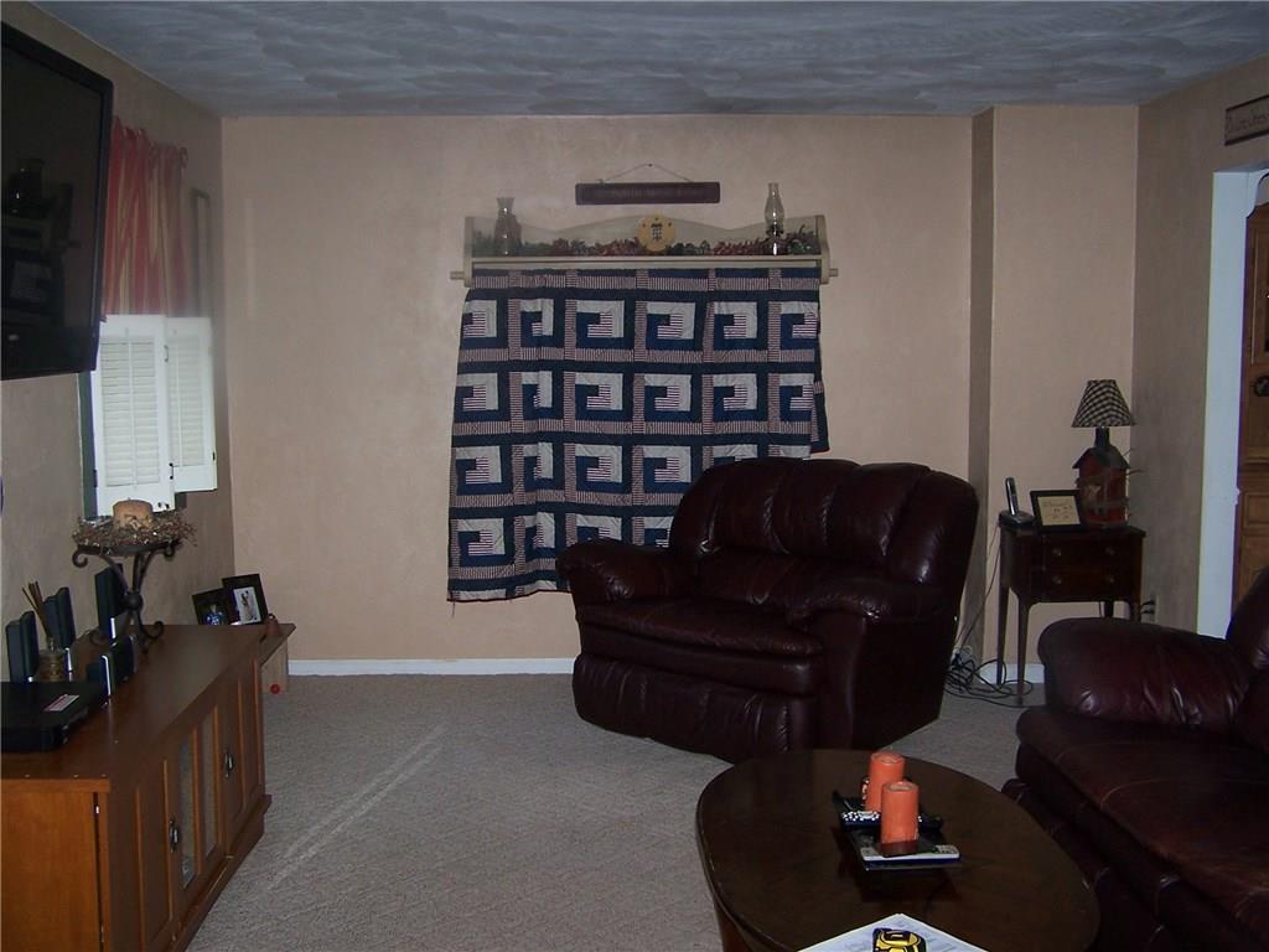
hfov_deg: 49.0
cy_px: 476
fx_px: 1393
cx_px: 634
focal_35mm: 38
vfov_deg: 37.7
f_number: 2.8
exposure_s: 1/60
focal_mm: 6.3
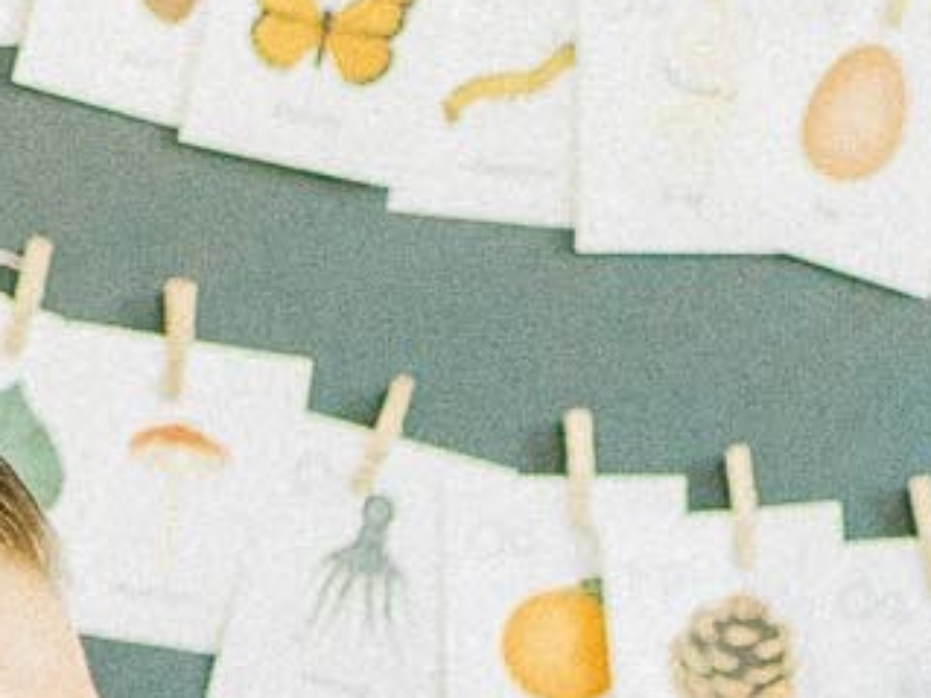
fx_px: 7985
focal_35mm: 297
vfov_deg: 4.8
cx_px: 1679
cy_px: 2002
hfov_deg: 6.5
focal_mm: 35
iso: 1000
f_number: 1.6
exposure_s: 1/800
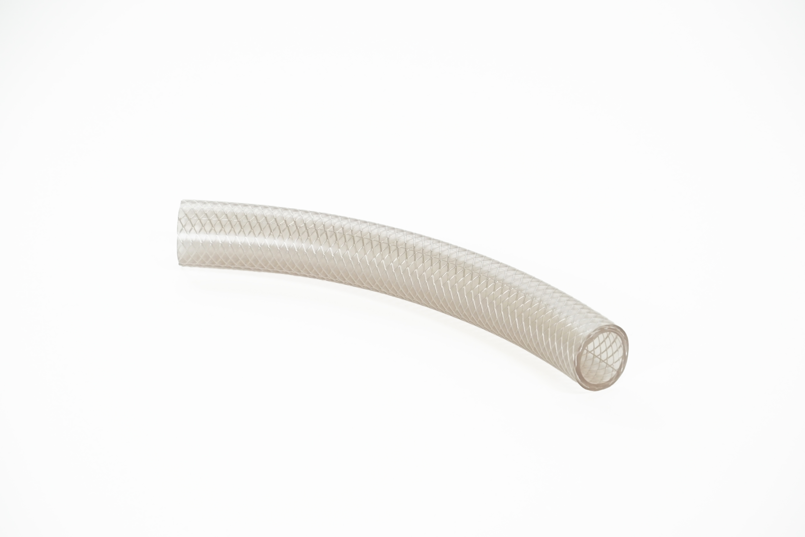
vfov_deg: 7.8
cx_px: 402
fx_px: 3913
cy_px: 268
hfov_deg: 11.7
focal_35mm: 175
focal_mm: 117
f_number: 6.3
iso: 640
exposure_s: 1/60
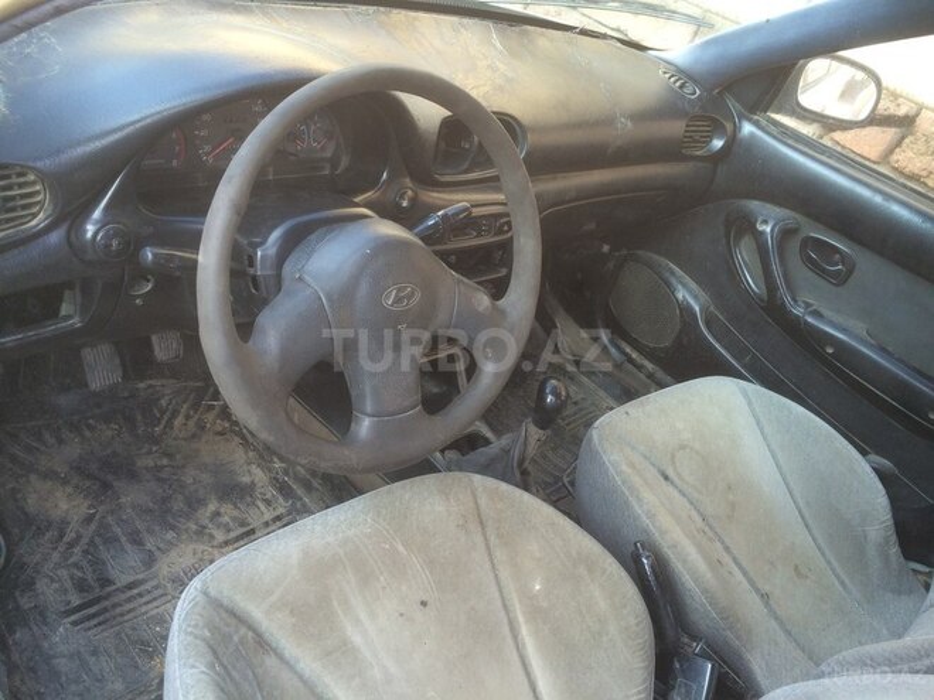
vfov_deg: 48.2
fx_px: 782
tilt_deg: -33.0
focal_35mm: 29
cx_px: 467
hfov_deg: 61.7
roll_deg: -19.8
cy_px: 350
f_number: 2.2
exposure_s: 1/100
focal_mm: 4.15
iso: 64
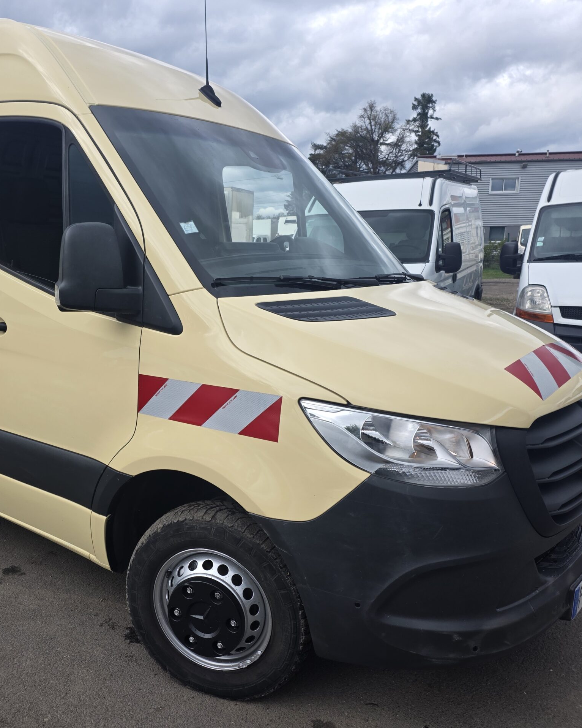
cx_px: 168
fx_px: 646
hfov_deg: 47.2
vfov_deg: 58.8
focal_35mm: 30
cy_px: 364
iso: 80
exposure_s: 1/1517
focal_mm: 6.25
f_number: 1.7
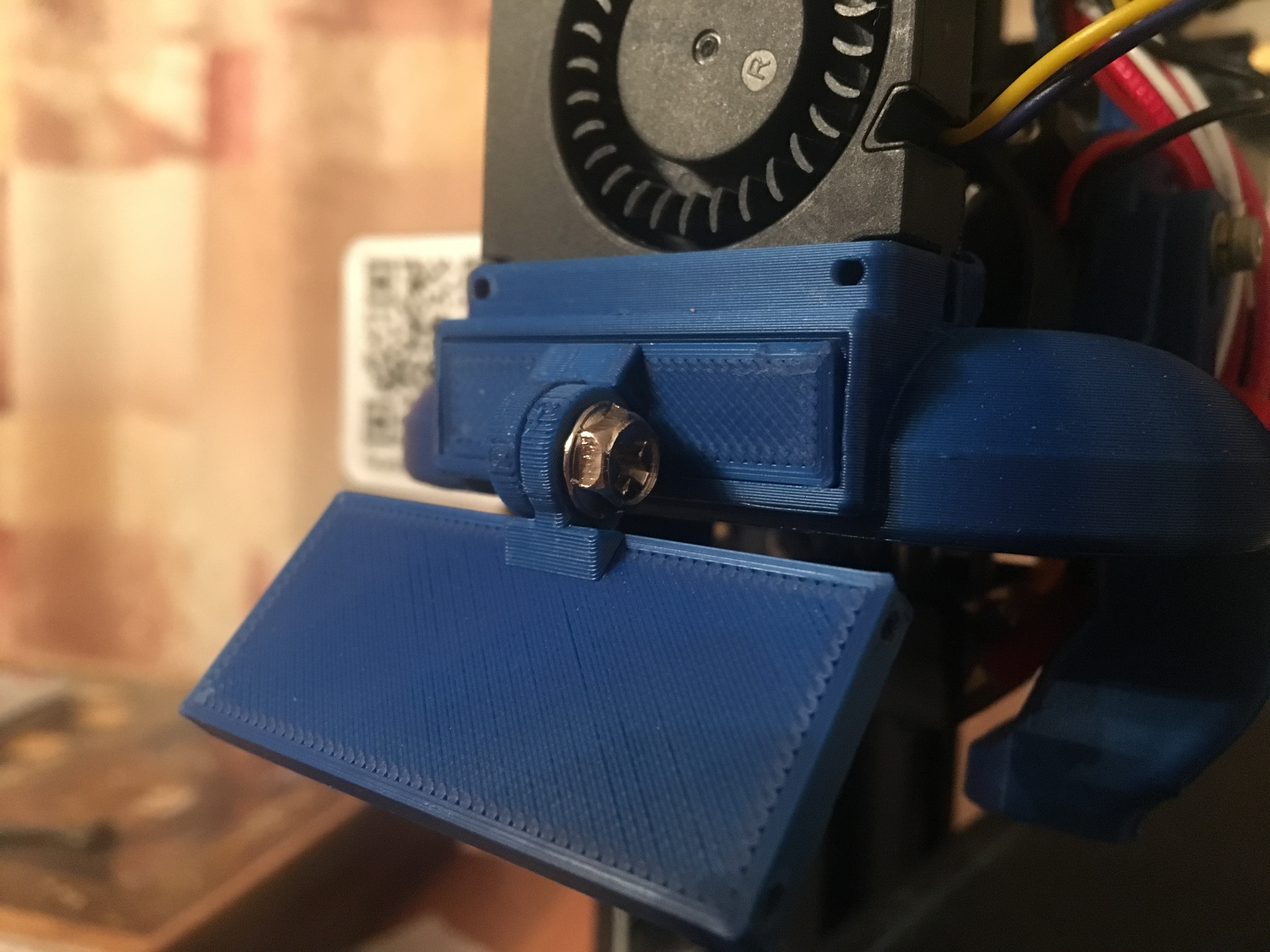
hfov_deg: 61.7
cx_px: 635
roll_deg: -1.0
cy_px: 476
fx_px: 1064
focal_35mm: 29
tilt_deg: -5.9
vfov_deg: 48.2
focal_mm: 4.15
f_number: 2.2
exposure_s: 1/17
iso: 320
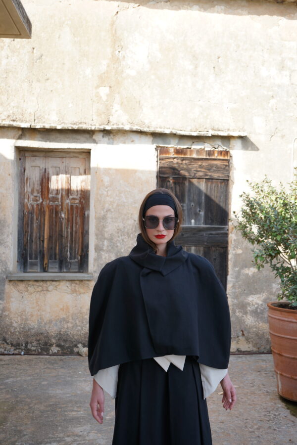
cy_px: 222
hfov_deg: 35.9
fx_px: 458
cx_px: 148
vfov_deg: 51.9
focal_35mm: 37
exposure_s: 1/80
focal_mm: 37
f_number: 6.3
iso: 100
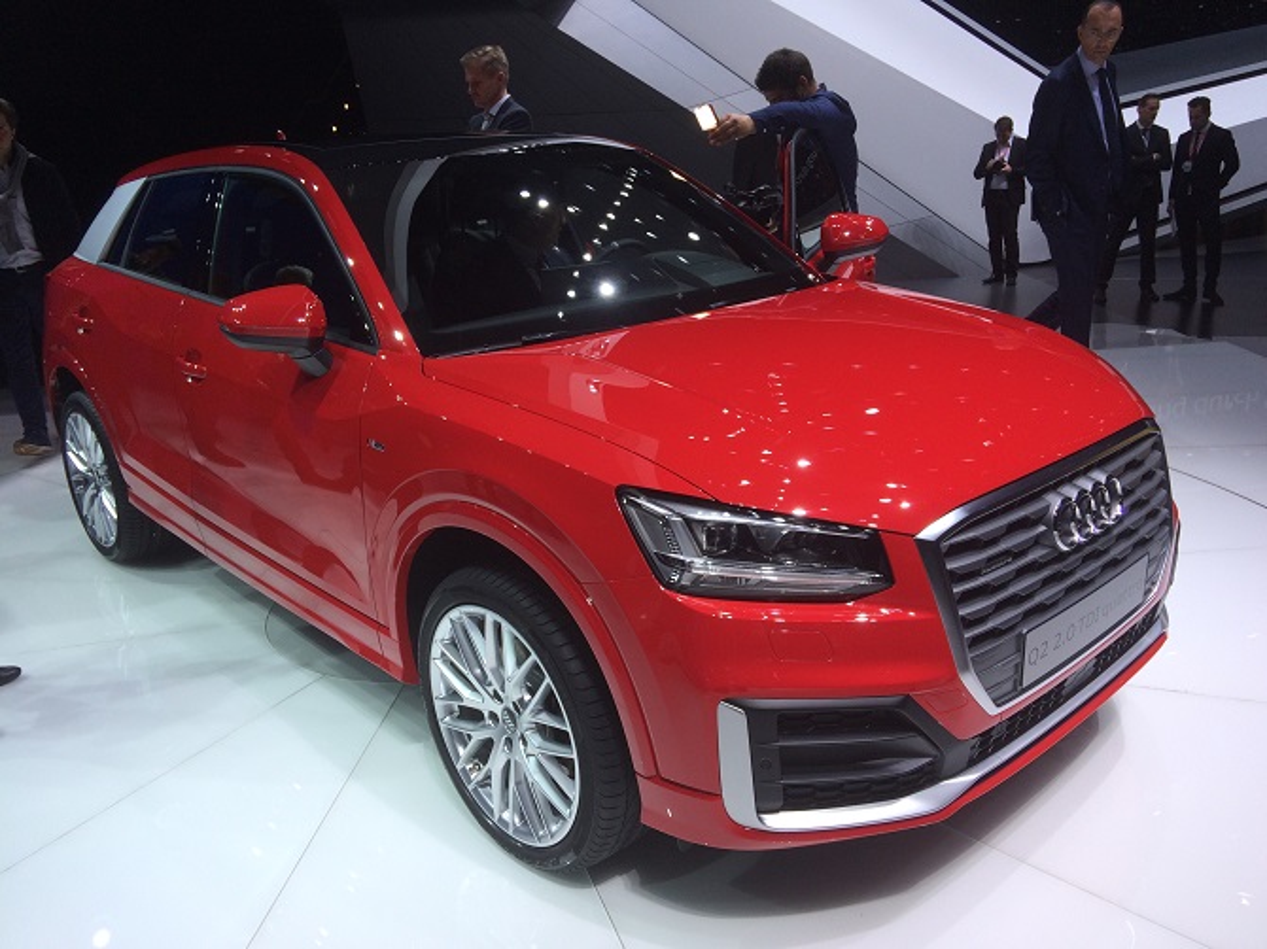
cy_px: 474
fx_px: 1061
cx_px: 634
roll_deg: +4.4
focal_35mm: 29
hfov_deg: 61.7
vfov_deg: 48.2
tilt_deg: -18.5
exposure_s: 1/427
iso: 32
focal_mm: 4.15
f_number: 2.2
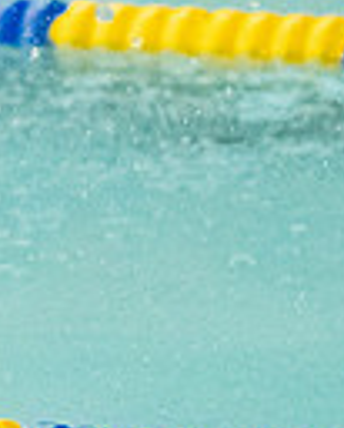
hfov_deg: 1.7
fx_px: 11679
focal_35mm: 921
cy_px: 642
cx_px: -534
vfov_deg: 2.1
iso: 8000
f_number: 4.5
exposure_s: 1/1250
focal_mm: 145
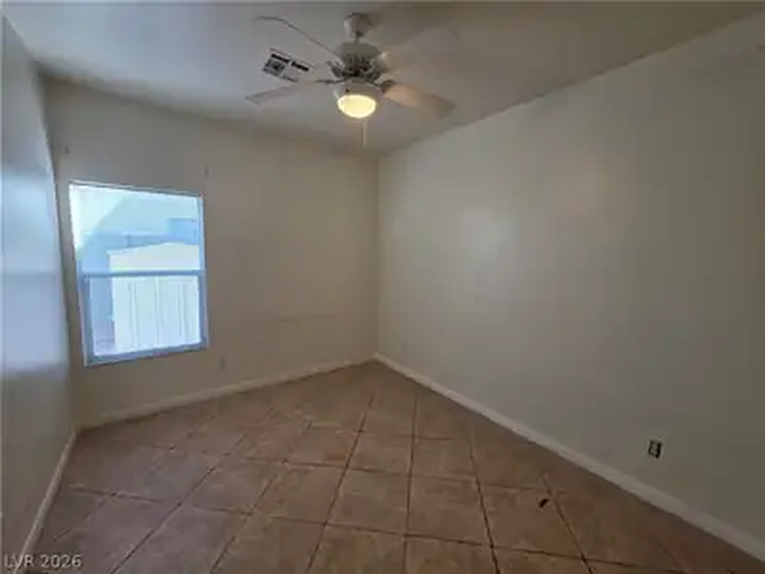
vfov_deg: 89.9
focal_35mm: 13
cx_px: 382
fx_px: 287
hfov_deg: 106.2
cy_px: 287
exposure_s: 1/120
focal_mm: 2.2
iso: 80
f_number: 1.9
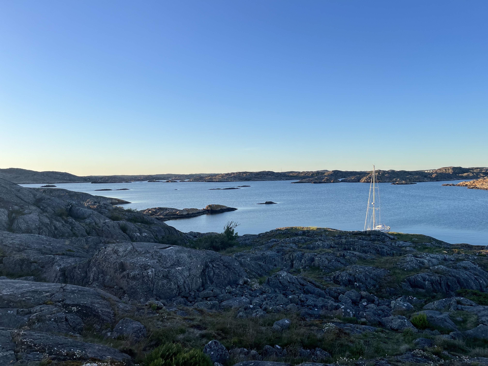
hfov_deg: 67.3
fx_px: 367
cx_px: 244
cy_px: 183
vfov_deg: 53.1
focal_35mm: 26
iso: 50
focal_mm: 5.1
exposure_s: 1/1279
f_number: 1.6
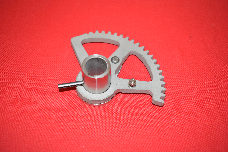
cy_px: 76
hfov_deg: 46.4
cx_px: 114
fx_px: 266
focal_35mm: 42
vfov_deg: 31.9
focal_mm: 28
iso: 1250
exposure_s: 1/200
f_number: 5
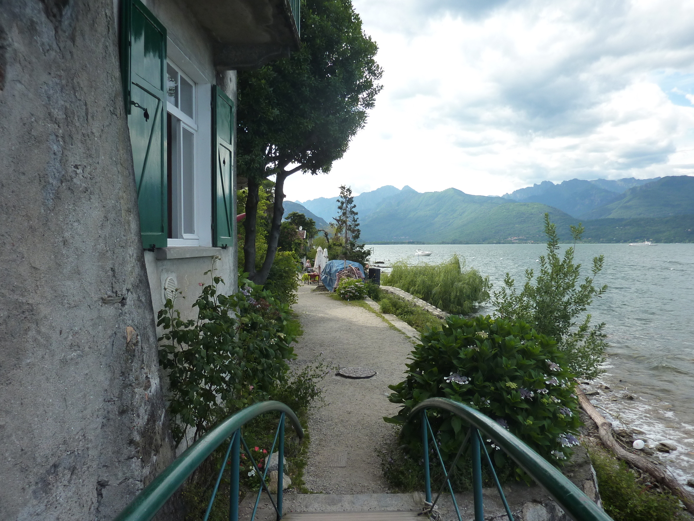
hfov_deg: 69.4
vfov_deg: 54.9
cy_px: 260
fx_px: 501
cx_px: 347
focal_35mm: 25
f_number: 4
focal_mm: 4.1
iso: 125
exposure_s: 1/400
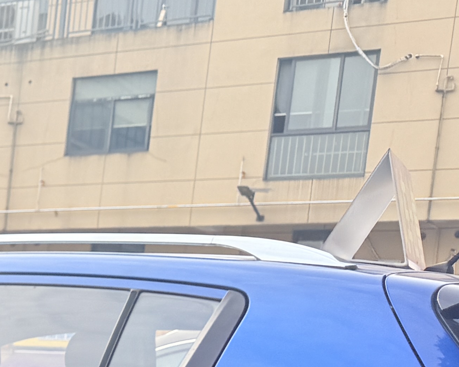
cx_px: -501
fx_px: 1399
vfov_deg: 14.0
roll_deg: -4.5
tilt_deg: -4.1
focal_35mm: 103
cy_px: 546
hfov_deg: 14.8
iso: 80
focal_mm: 6.76
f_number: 1.78
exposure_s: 1/2110
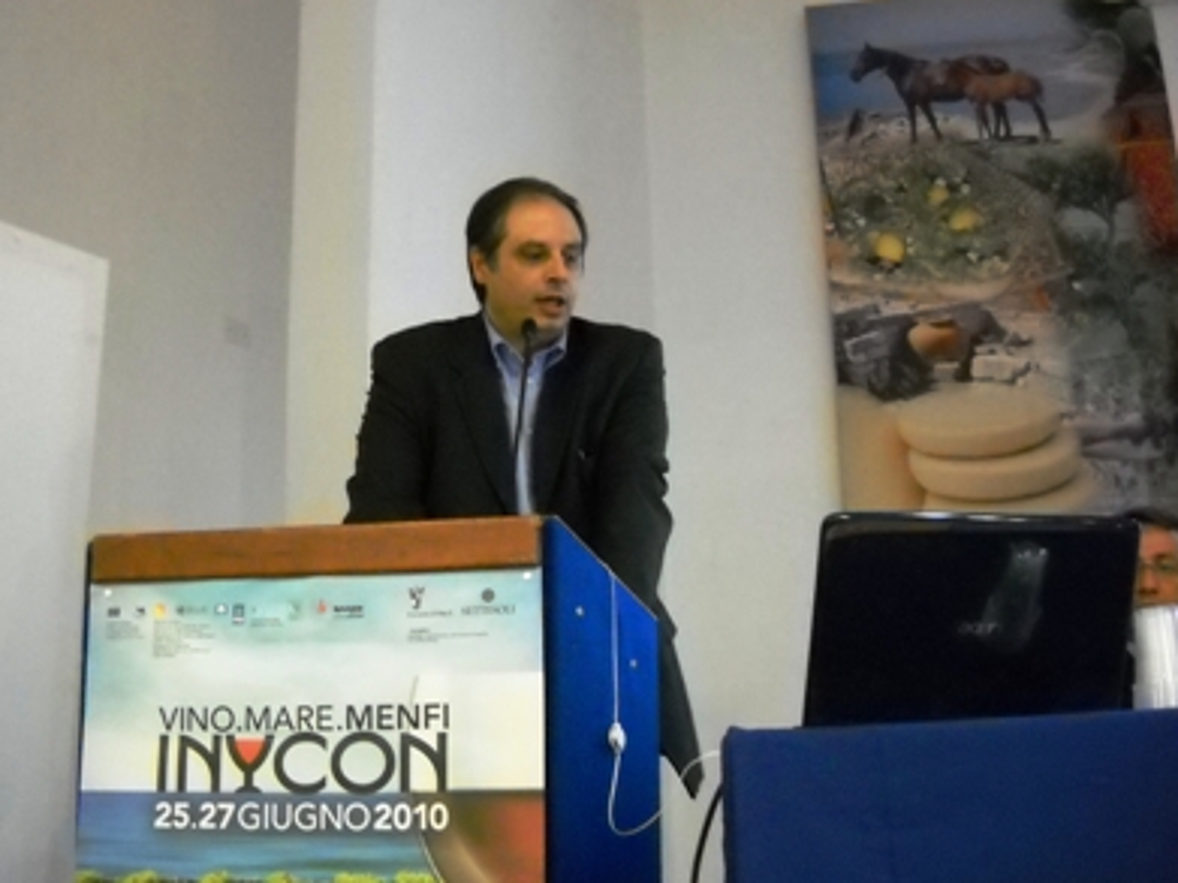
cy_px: 389
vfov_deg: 30.8
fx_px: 1599
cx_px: 518
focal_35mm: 47
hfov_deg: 40.4
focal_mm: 6.72
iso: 800
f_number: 3.1
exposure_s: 1/13
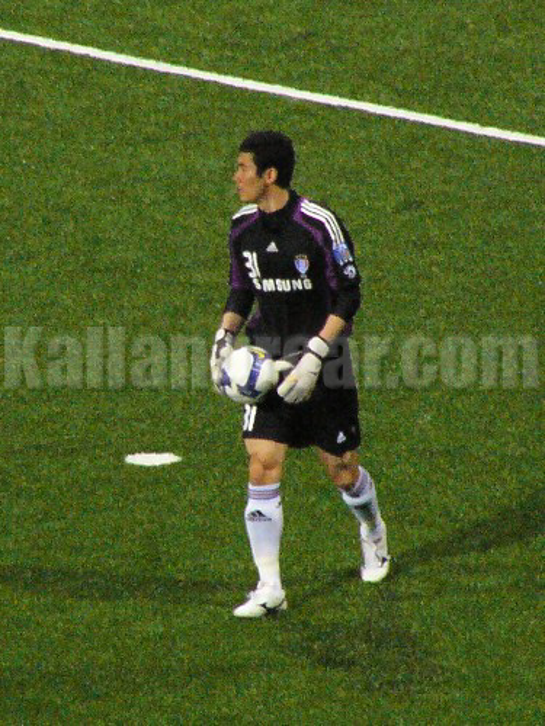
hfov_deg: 3.4
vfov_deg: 4.6
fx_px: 9069
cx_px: 272
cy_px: 363
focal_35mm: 432
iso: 400
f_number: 2.8
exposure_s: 1/320
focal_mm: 72
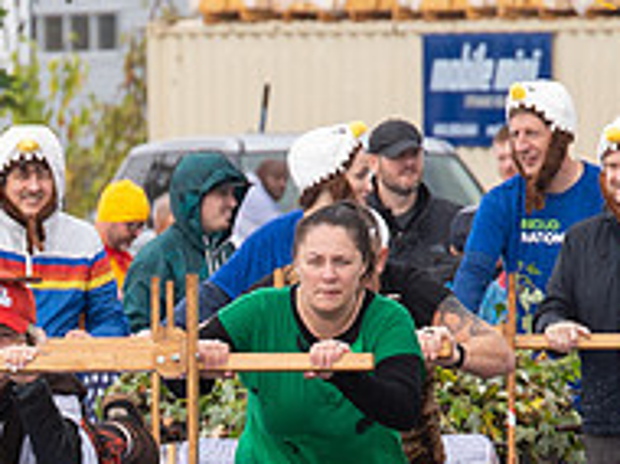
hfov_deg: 2.0
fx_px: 17763
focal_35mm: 993
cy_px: 628
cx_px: -70
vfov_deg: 1.5
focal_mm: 200
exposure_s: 1/400
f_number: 7.1
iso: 400
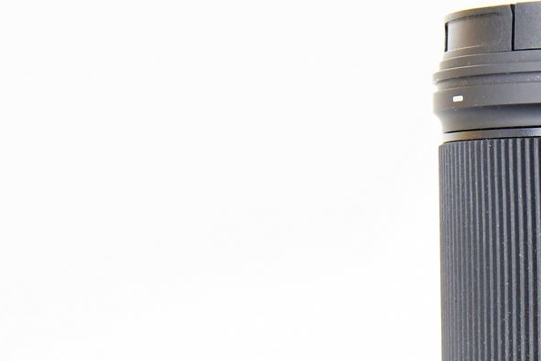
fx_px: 2496
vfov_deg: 8.2
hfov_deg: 12.1
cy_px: 352
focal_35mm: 166
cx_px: 662
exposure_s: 1/125
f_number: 8
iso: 1250
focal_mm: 44
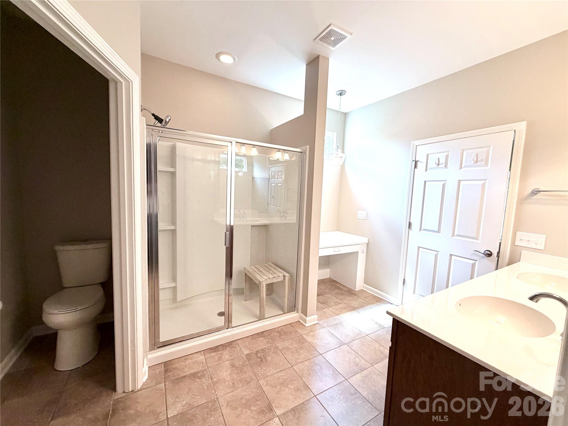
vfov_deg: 85.7
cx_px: 284
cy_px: 213
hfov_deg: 102.1
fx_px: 230
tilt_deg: -5.2
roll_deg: -2.6
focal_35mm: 14
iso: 250
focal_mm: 2.22
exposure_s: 1/120
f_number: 2.2
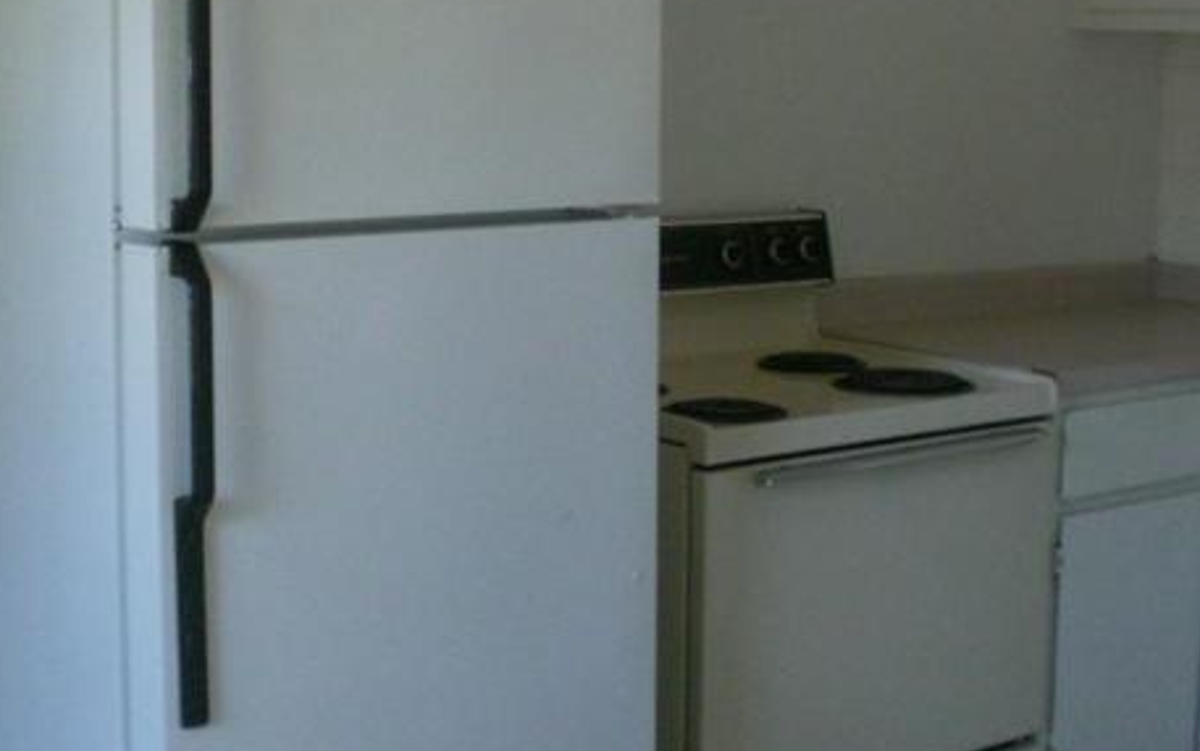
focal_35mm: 62
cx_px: 738
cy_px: 278
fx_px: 2028
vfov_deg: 20.9
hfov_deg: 32.8
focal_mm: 6.3
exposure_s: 1/80
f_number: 3.1
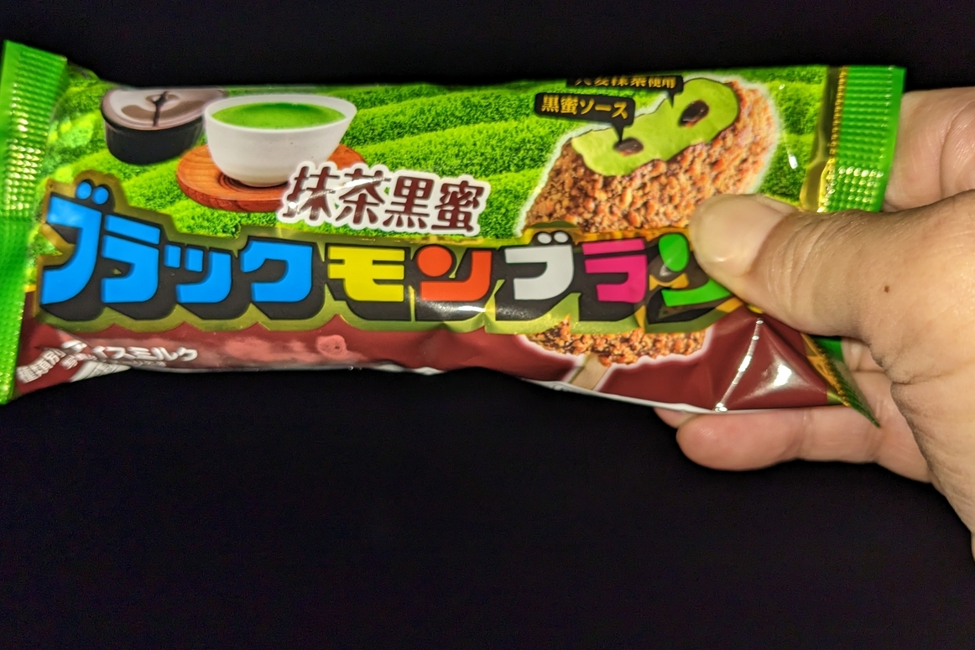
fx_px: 785
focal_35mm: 29
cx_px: 478
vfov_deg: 45.0
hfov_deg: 63.6
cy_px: 324
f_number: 1.73
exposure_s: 1/89.9
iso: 105
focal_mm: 4.38
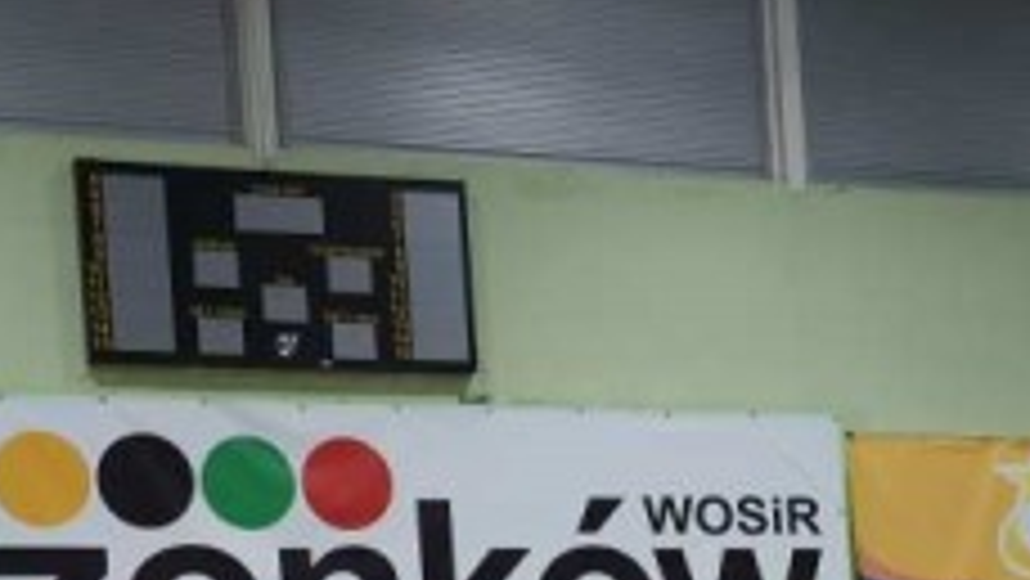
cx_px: 963
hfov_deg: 19.7
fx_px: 2896
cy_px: 982
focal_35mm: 106
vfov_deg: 10.8
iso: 800
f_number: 4
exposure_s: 1/160
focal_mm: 29
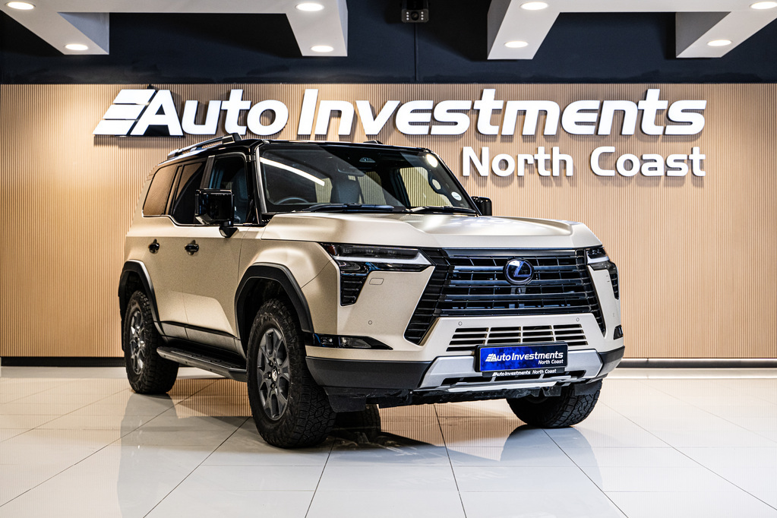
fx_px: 1058
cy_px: 259
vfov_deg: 27.5
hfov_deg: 40.3
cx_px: 388
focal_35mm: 49
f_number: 4
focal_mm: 49
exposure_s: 1/125
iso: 800
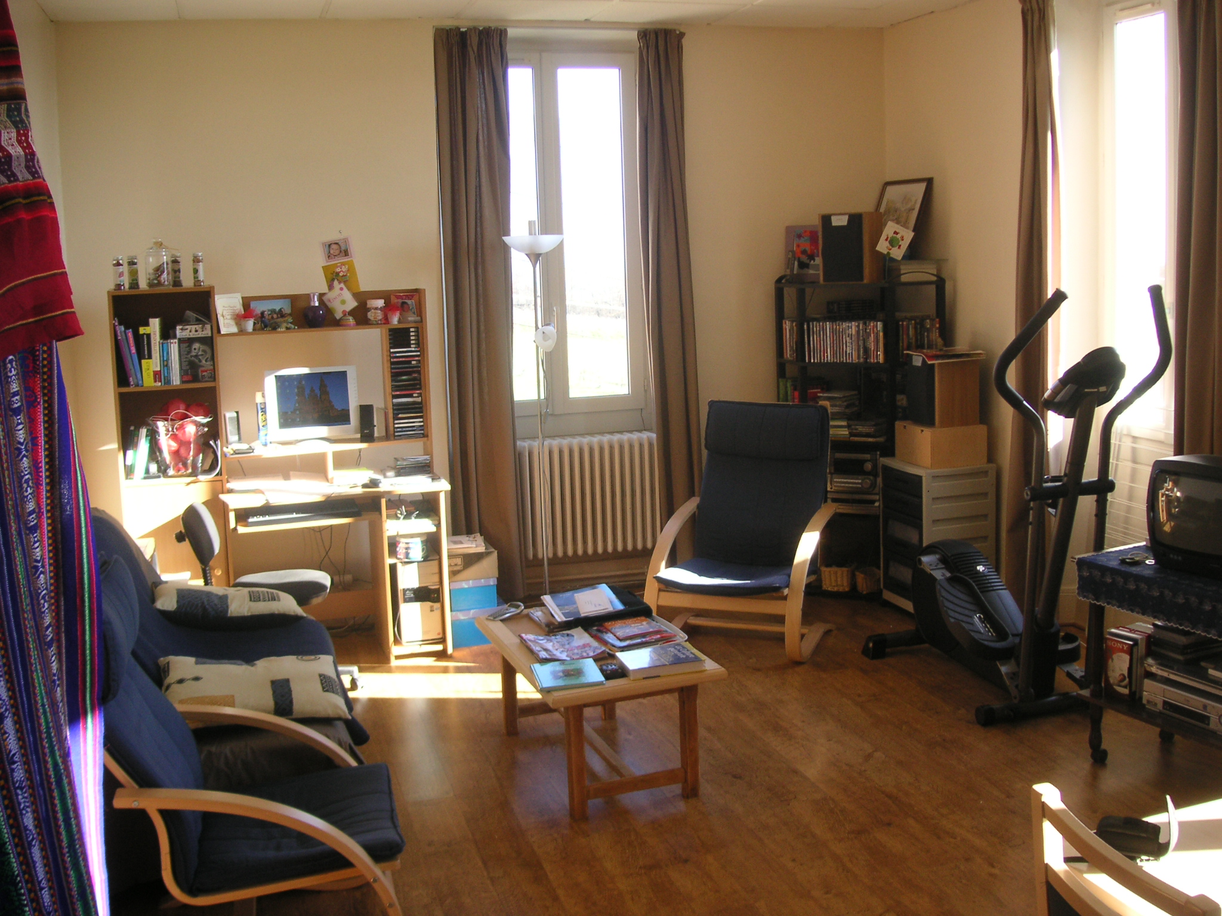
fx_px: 1306
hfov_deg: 50.1
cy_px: 458
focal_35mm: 37
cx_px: 611
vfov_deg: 38.7
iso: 50
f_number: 2.8
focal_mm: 6.1
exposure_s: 1/45
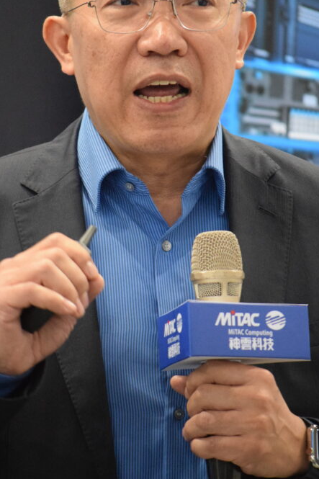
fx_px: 4800
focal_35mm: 361
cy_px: 178
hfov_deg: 3.8
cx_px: 136
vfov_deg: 5.7
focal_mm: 160
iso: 4500
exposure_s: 1/250
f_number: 5.3
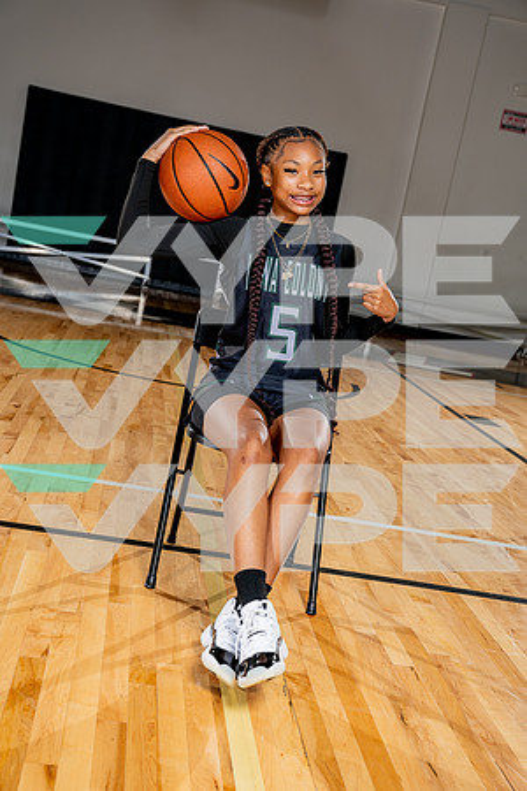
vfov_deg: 41.9
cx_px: 264
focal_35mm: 47
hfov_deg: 28.6
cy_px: 396
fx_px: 1032
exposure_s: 1/250
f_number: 5.6
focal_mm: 47
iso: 200
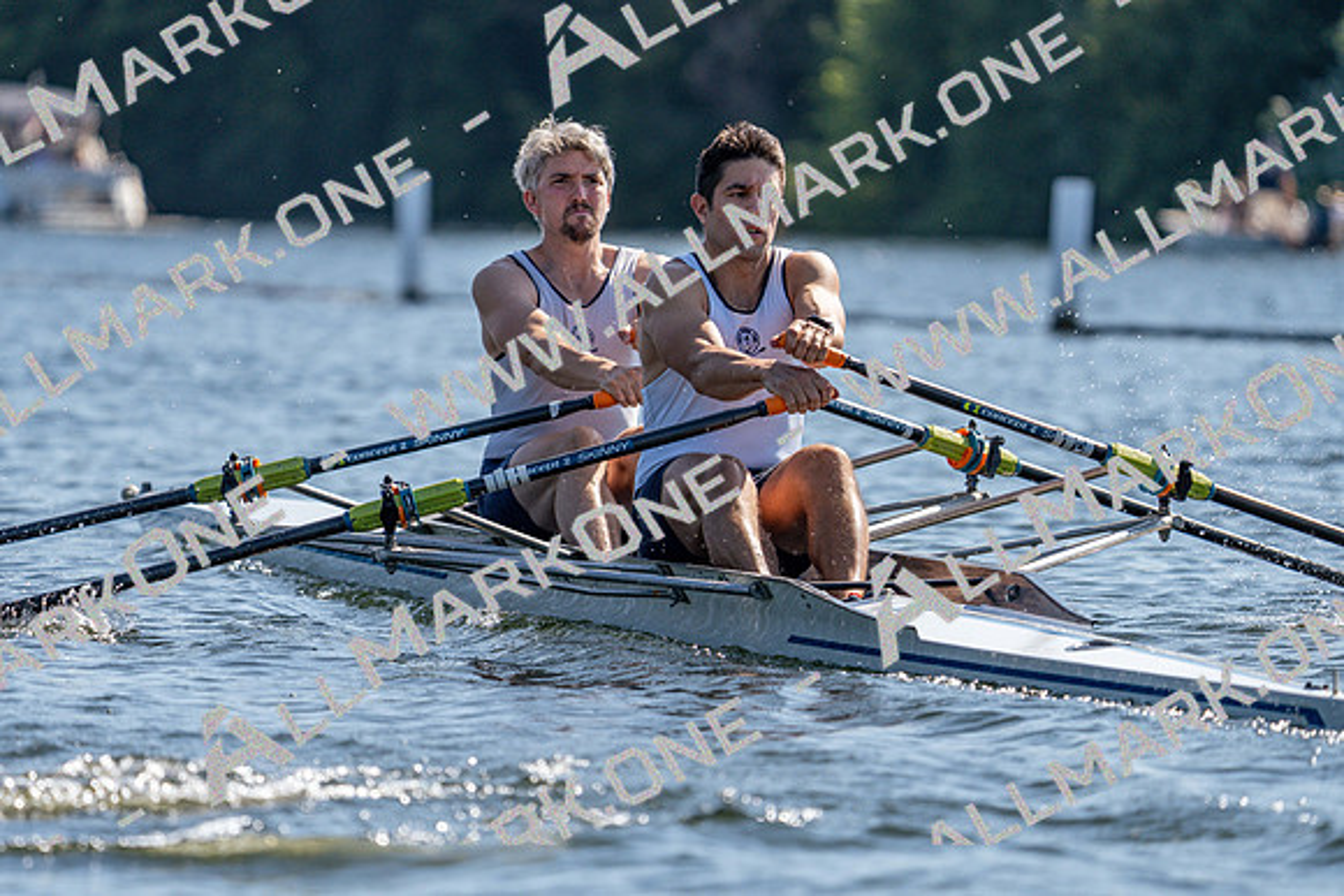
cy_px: 448
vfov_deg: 3.9
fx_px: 13069
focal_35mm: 350
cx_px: 672
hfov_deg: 5.9
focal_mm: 350
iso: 250
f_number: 6.3
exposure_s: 1/1600
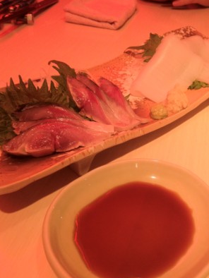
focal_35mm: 40
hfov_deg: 36.0
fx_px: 322
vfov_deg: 46.7
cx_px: 114
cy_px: 126
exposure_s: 1/20
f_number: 2.4
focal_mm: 4.28
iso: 200
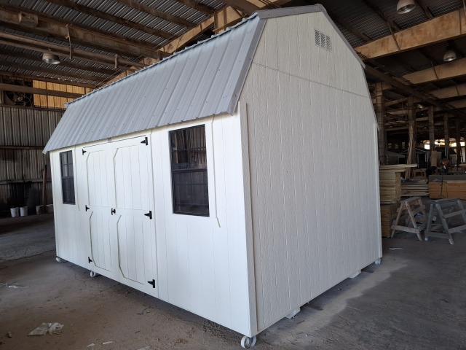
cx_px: 233
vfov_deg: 58.9
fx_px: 310
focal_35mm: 23
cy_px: 175
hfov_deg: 73.9
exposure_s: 1/120
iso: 125
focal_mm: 5.54
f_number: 1.8
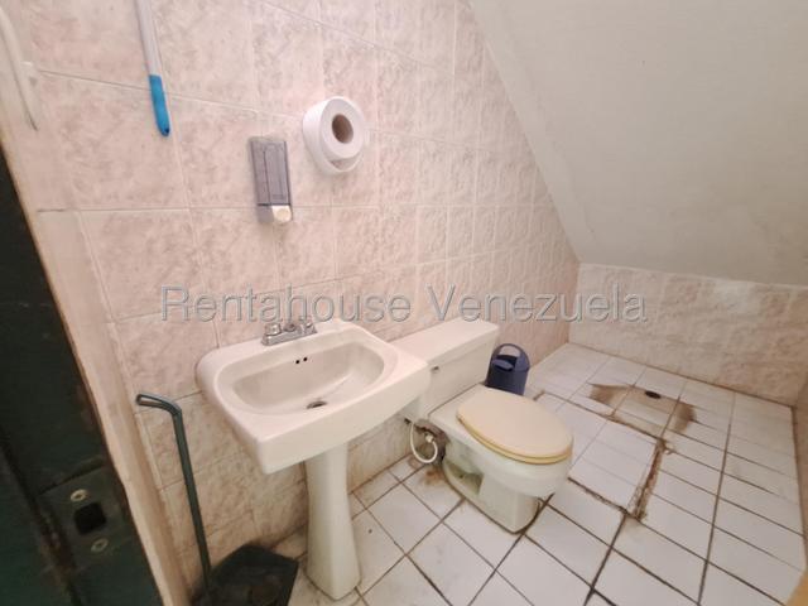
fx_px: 303
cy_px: 303
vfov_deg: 89.9
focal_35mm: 13
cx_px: 404
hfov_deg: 106.2
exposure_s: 1/10
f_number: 2.2
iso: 1000
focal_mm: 1.74
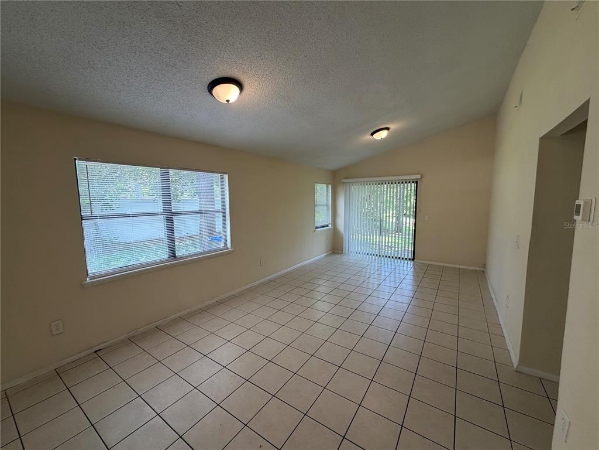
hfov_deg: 102.1
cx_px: 300
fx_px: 242
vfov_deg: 85.7
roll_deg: +0.8
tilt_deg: -6.5
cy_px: 225
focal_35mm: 14
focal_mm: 2.22
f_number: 2.2
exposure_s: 1/120
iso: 160
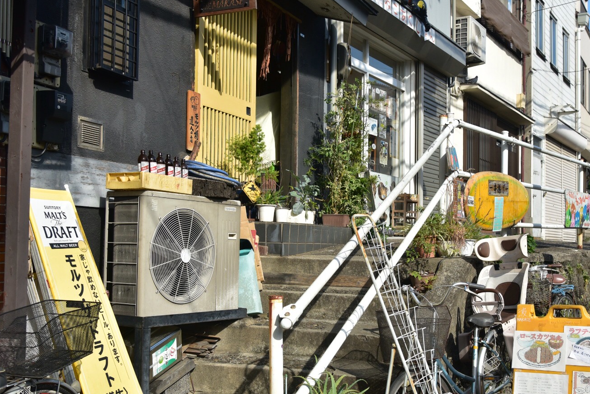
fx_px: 688
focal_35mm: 42
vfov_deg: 31.8
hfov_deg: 46.4
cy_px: 234
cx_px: 315
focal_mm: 34
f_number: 5.6
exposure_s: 1/1250
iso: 800
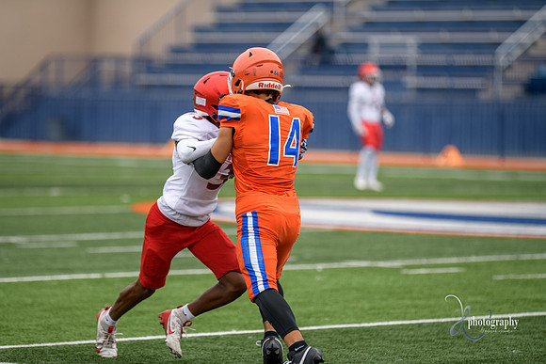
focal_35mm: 220
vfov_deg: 6.2
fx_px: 3337
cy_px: 182
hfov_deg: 9.4
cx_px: 273
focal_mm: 220
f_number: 2.8
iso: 320
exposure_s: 1/800
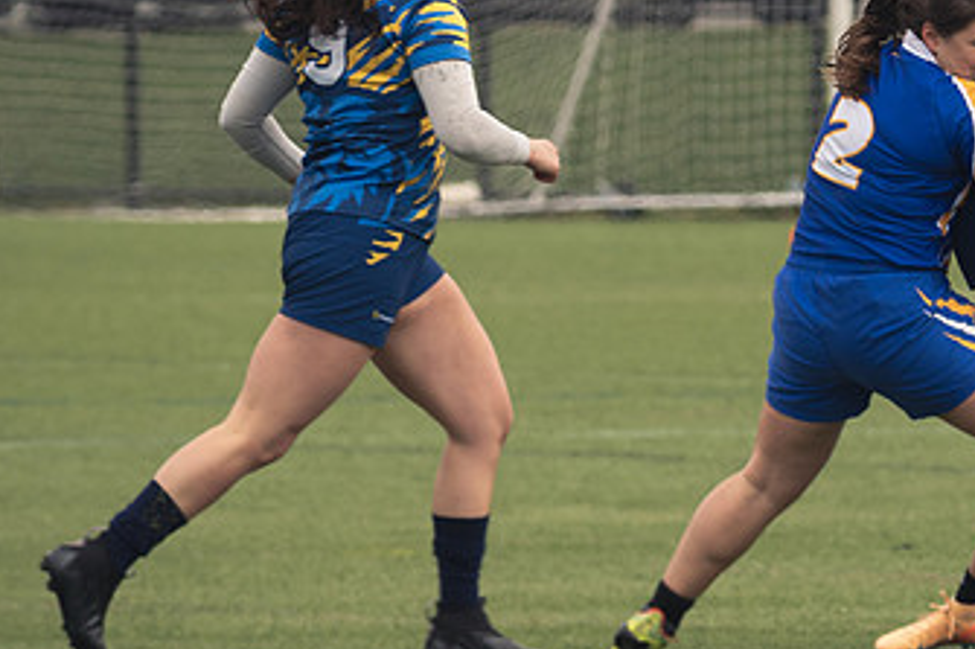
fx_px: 23956
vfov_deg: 1.6
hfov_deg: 2.3
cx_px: 1096
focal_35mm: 885
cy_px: 492
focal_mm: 250
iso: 360
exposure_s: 1/800
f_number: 6.3
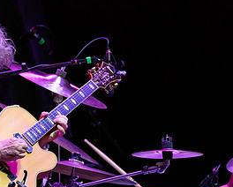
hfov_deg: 2.2
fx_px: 6146
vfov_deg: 1.7
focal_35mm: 890
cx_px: 101
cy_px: 104
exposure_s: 1/320
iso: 3200
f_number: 7.1
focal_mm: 400
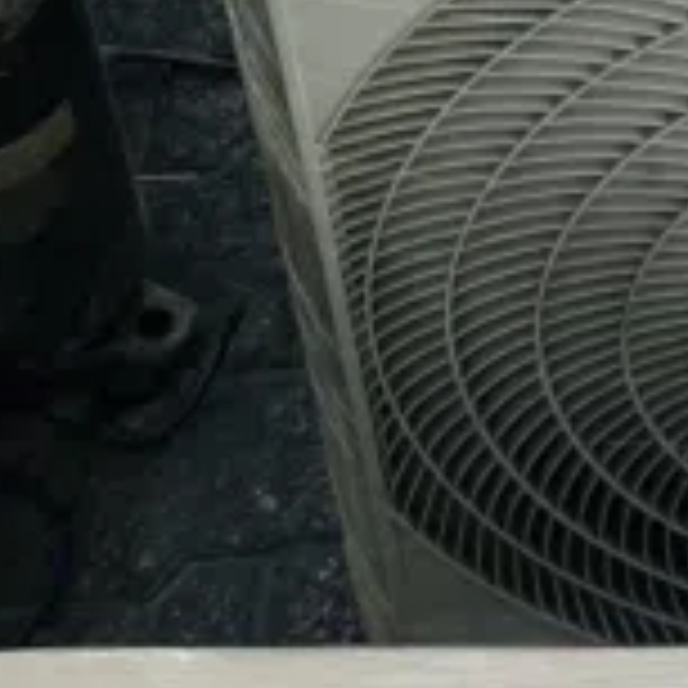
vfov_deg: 16.6
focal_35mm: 96
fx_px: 2159
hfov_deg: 15.9
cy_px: -315
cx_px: 1169
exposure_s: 1/522
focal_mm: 5.1
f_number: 1.6
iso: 50
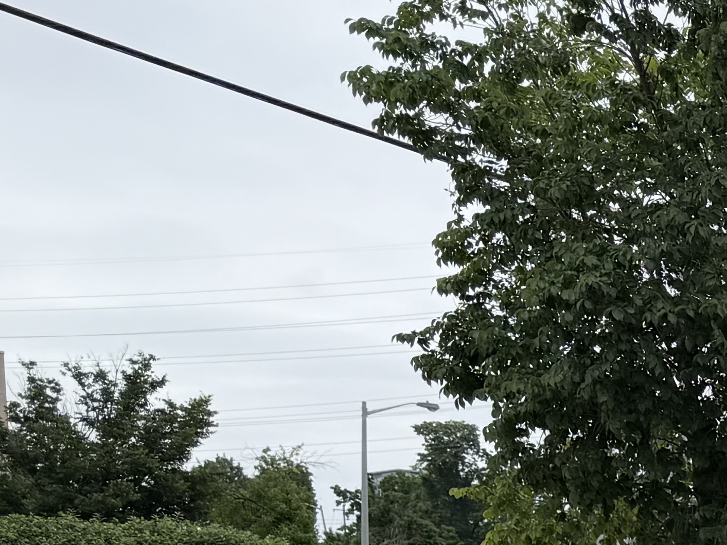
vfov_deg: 13.5
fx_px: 2037
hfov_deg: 16.0
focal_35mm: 97
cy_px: 1018
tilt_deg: -8.6
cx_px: 1431
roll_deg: -1.9
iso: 80
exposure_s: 1/1901
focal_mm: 6.76
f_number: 1.78
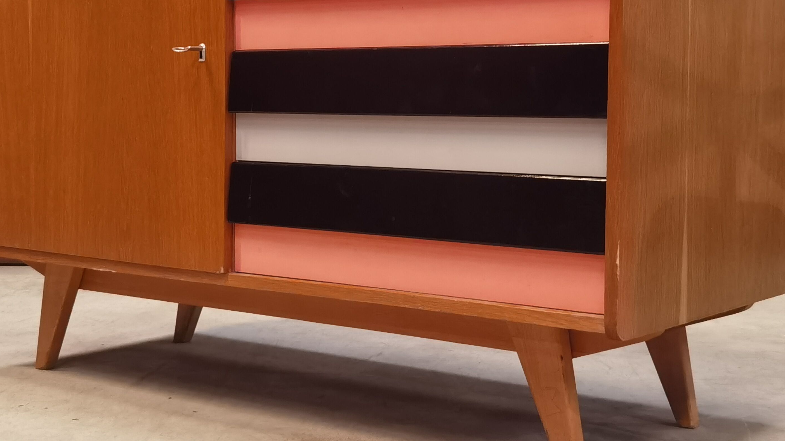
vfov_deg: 19.4
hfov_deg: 33.8
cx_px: 370
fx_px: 1291
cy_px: 146
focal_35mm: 62
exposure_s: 1/33.3
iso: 640
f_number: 1.9
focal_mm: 6.71
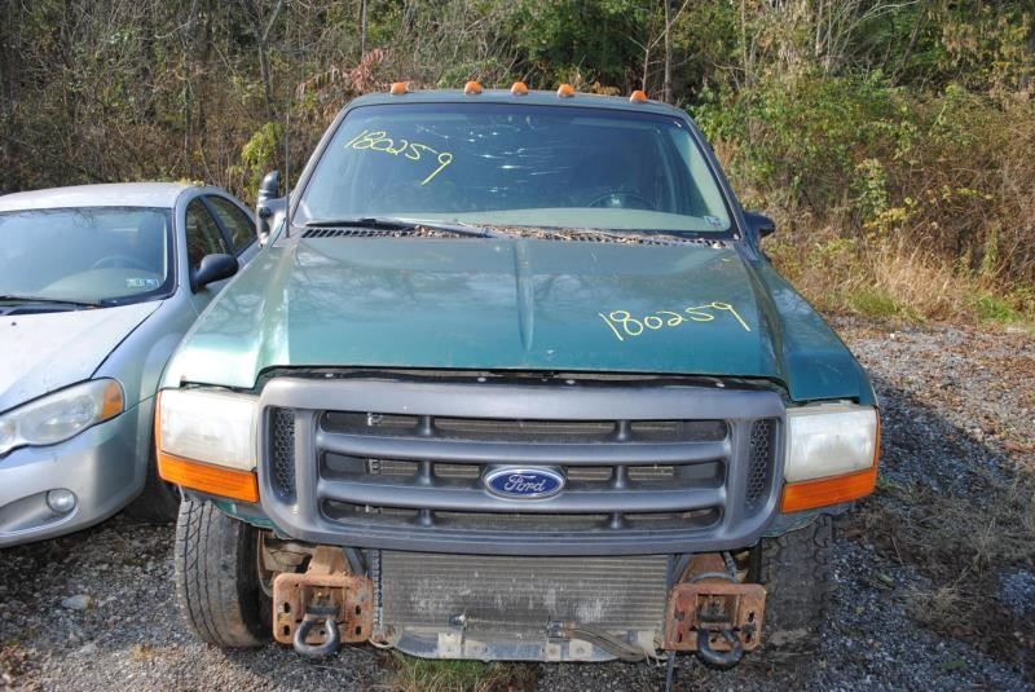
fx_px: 863
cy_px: 346
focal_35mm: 30
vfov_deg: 43.7
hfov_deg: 61.9
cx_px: 518
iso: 100
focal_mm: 20
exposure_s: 1/160
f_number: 3.8
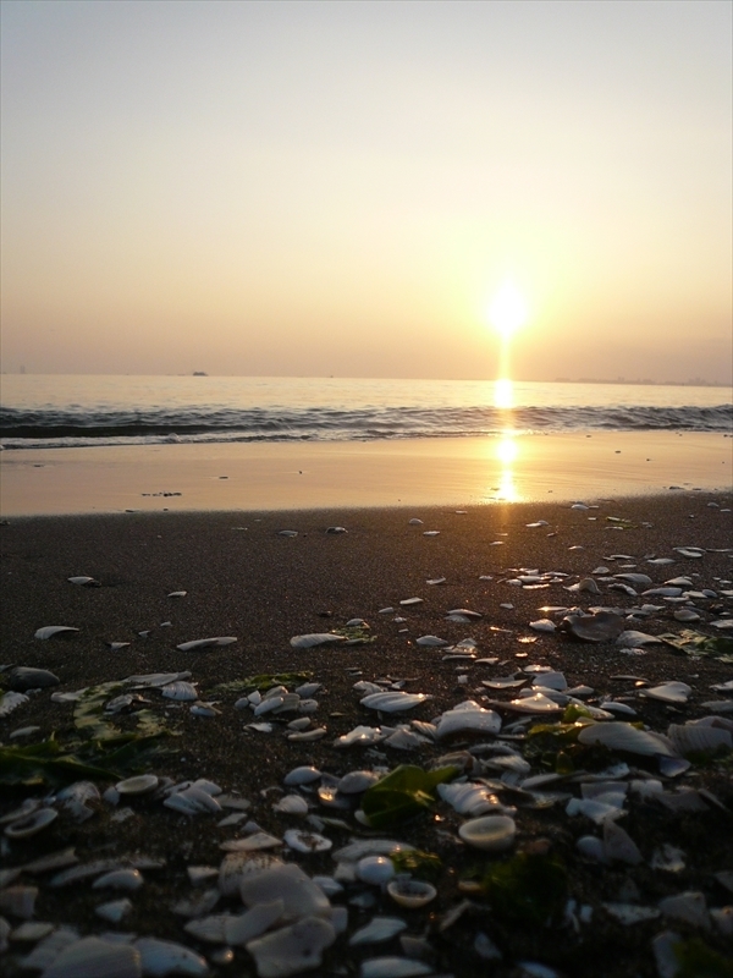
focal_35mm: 30
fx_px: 847
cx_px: 366
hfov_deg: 46.8
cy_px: 489
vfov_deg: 60.0
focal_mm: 4.9
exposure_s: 1/800
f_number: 2.9
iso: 100
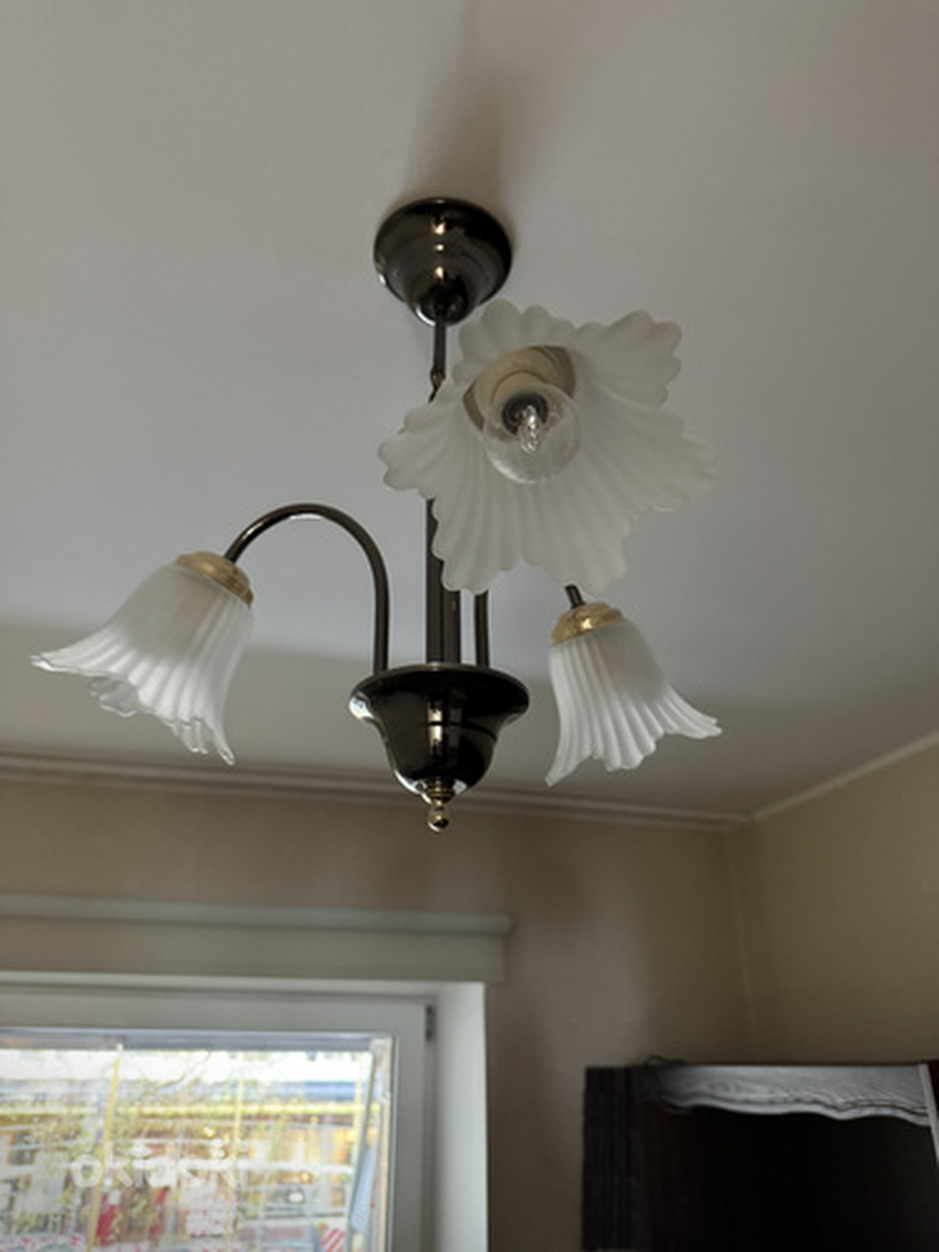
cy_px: 626
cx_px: 470
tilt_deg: +28.2
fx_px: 868
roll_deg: +0.0
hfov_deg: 56.8
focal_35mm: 24
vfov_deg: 71.6
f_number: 1.78
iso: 800
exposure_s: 1/33
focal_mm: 6.76
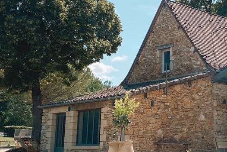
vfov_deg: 18.4
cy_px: 63
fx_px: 467
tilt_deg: +10.4
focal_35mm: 74
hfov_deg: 26.6
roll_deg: +0.6
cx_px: 192
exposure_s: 1/4274
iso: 32
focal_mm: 4.25
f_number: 1.8
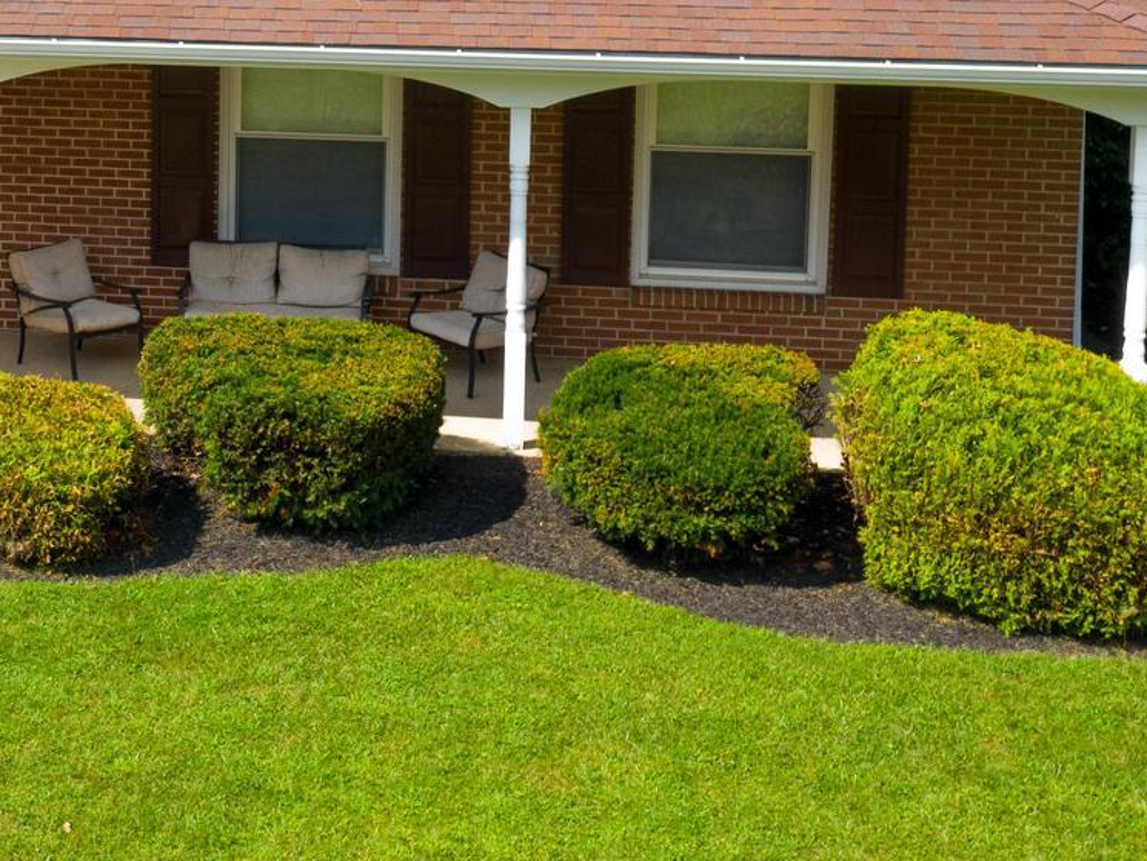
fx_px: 2452
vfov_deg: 19.2
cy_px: -59
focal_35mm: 74
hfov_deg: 24.6
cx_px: -111
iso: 100
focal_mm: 10.26
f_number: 5.6
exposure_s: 1/400
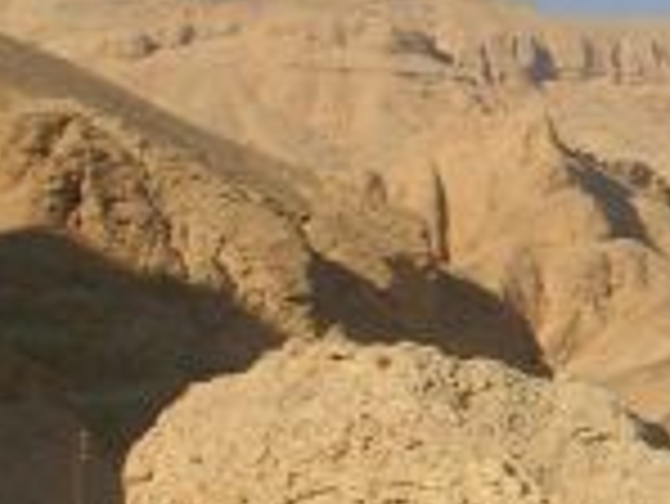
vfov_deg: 6.9
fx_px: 4145
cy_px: 356
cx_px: 798
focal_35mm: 214
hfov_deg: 9.1
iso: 50
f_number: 3.4
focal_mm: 9.1
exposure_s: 1/1222
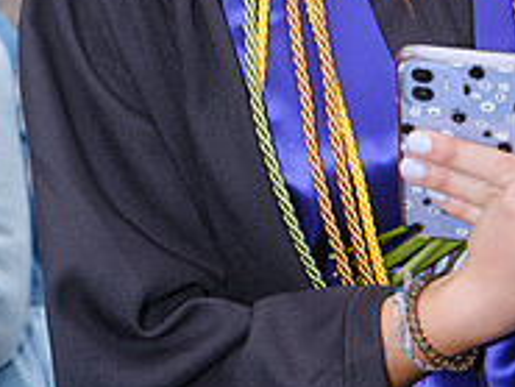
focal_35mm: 138
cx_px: 359
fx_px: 2054
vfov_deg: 10.4
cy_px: -173
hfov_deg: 14.3
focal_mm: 39
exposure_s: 1/180
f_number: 5.6
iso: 200
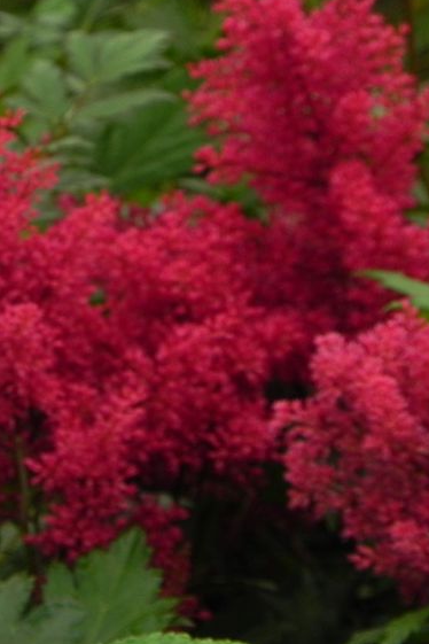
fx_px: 13334
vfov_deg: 2.8
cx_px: -105
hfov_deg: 1.8
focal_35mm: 746
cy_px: 281
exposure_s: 1/30
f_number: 5
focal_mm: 67.2
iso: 160
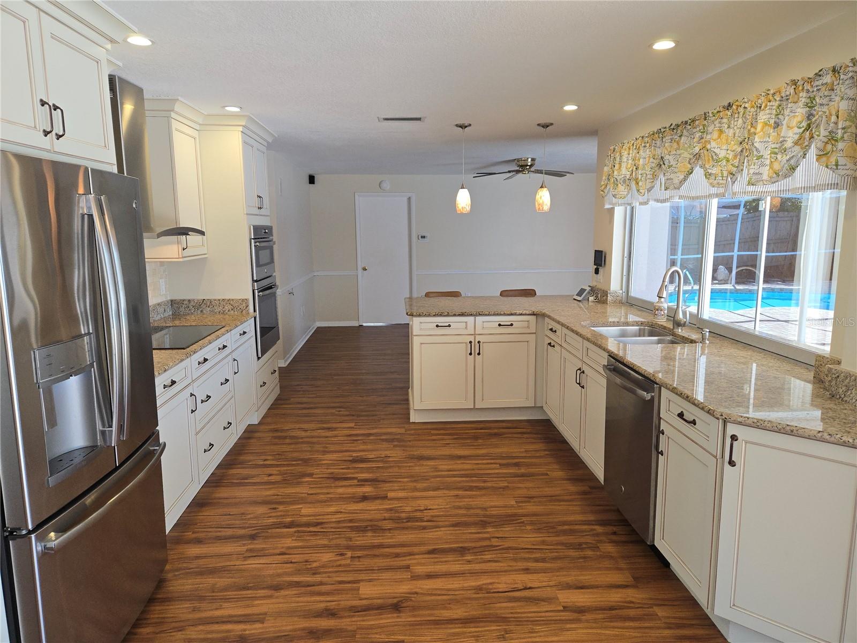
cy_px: 322
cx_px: 428
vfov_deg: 58.9
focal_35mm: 23
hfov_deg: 73.9
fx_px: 569
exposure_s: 1/120
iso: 80
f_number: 1.8
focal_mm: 5.4
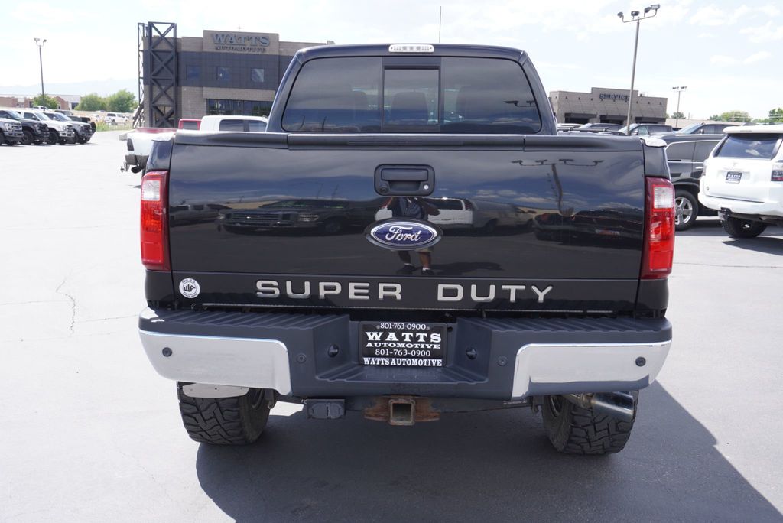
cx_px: 392
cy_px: 262
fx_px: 718
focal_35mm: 33
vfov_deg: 40.0
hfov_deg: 57.2
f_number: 6.3
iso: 100
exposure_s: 1/160
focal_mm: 22
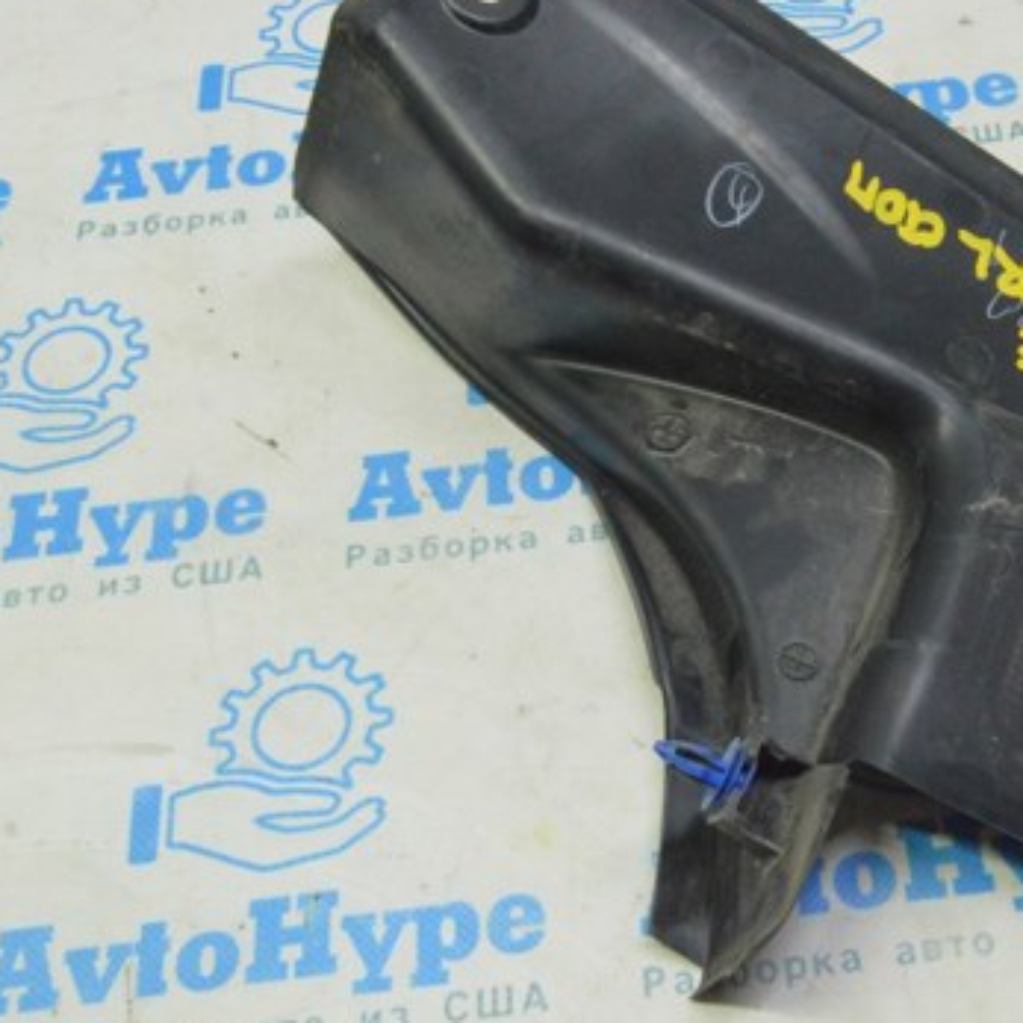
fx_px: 2040
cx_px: 864
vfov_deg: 28.1
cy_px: 444
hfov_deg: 27.4
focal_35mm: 61
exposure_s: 1/30
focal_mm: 26
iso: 6400
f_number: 20
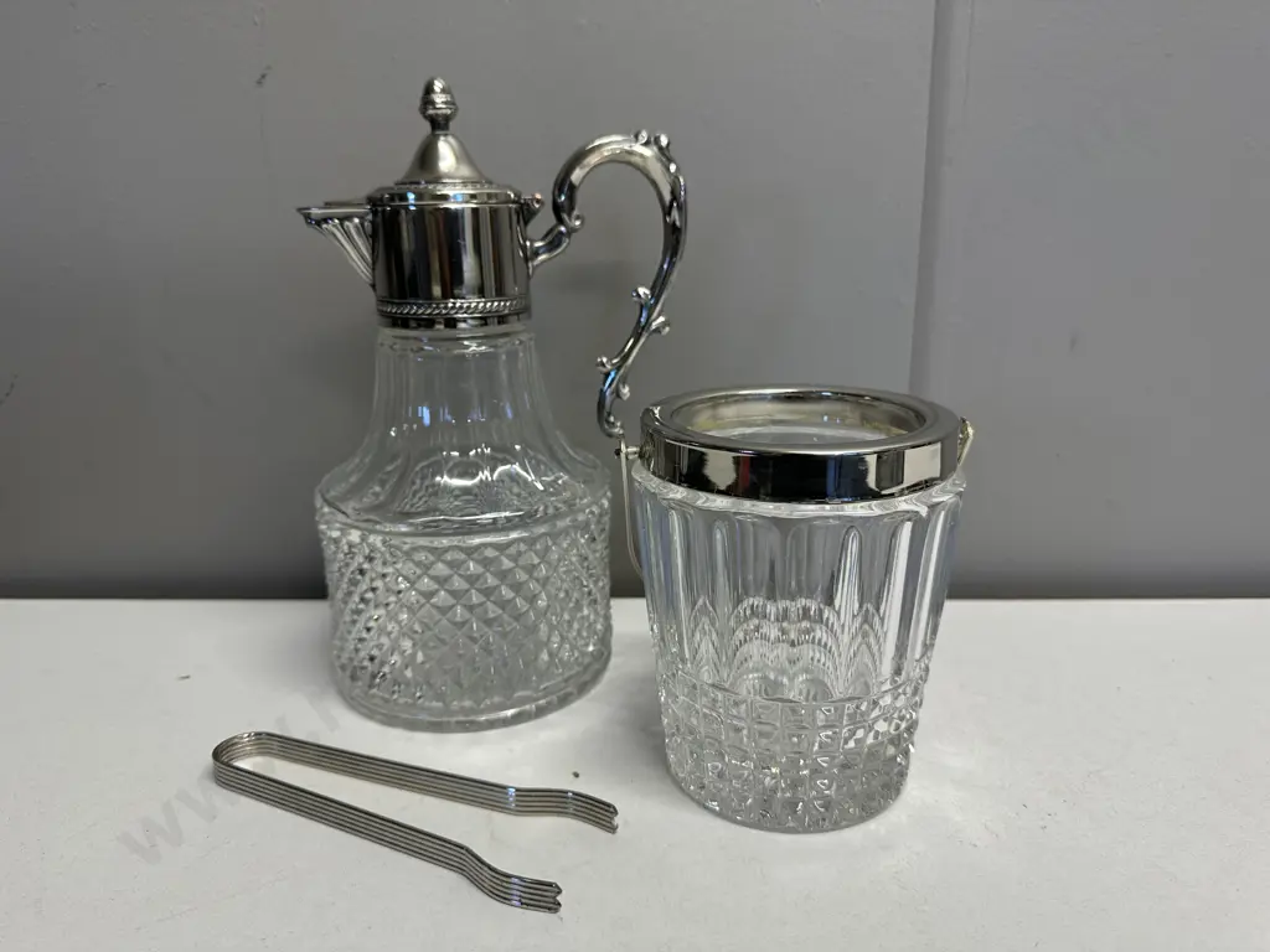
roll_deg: +0.0
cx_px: 635
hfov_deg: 71.6
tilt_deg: -15.4
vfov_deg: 56.8
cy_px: 476
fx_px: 881
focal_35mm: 24
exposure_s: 1/100
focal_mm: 6.86
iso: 100
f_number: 1.78
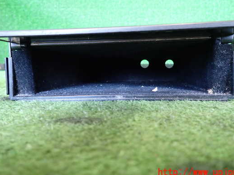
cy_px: 77
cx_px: 124
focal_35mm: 29
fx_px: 196
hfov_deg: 61.6
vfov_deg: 48.1
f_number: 2
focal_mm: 4.5
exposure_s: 1/30
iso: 500
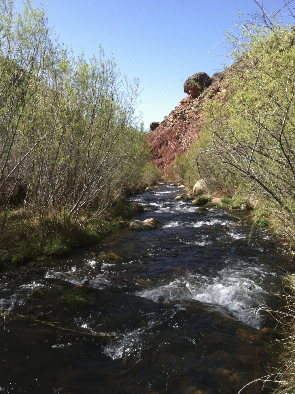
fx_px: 399
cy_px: 197
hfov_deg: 40.6
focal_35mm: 35
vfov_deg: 52.7
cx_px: 148
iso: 80
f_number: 2.8
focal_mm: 3.85
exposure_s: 1/667
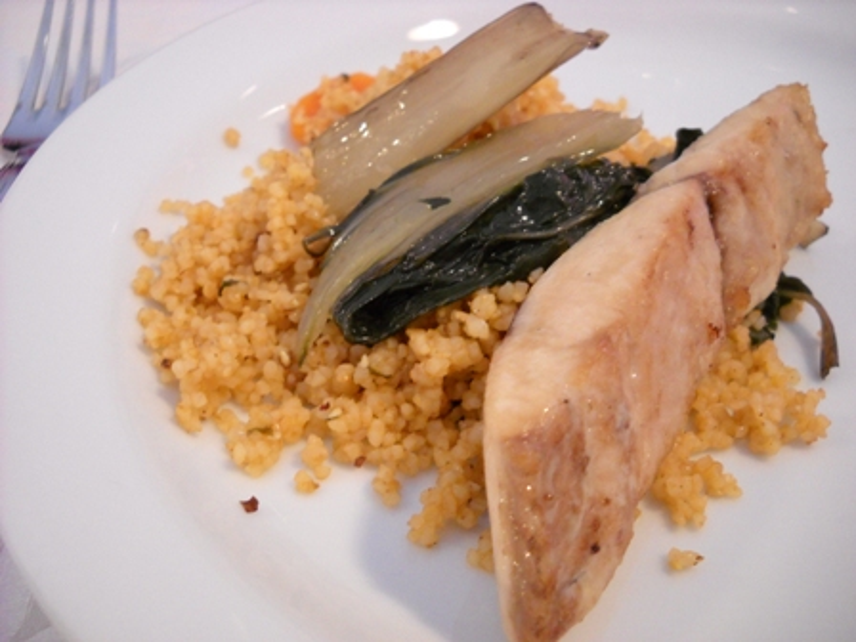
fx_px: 1014
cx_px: 428
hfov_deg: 45.8
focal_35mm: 41
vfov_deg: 35.1
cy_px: 321
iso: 496
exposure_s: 1/38
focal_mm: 6.72
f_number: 3.1
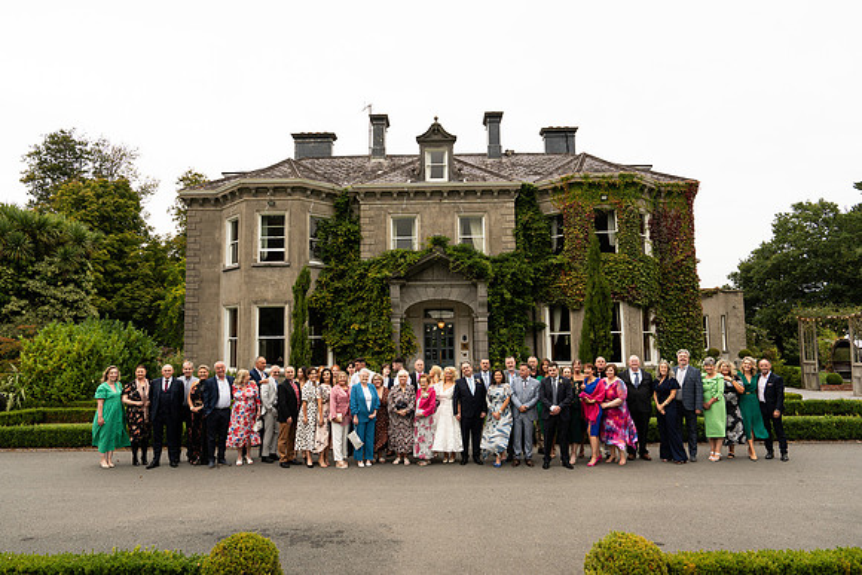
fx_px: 575
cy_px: 288
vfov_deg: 53.2
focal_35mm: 24
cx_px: 431
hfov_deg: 73.7
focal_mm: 24
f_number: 5.6
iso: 125
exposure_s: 1/200
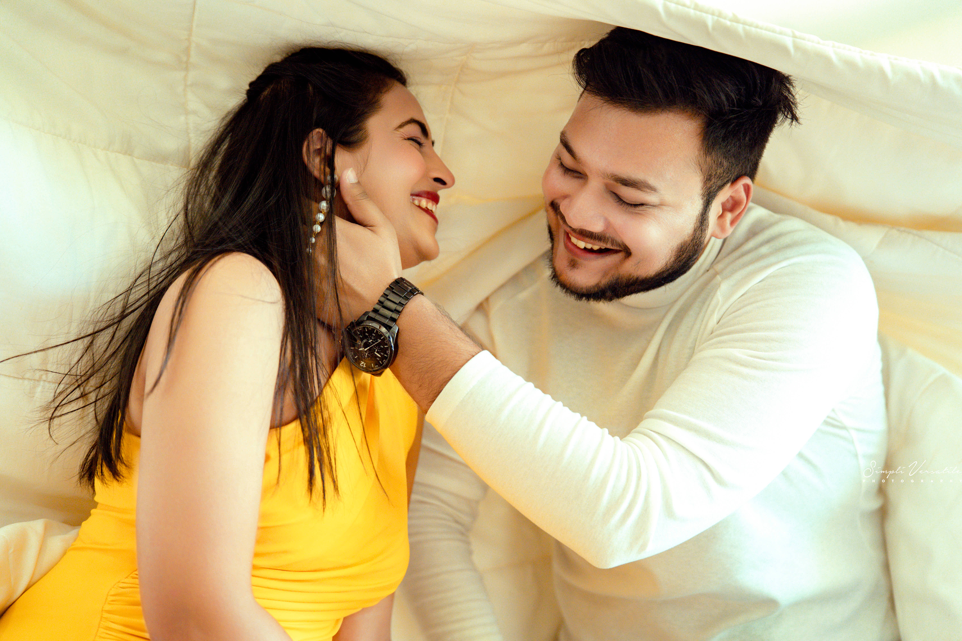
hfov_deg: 35.6
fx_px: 1496
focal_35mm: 56
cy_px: 320
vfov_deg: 24.2
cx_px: 481
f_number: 2.2
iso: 1600
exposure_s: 1/640
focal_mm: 56
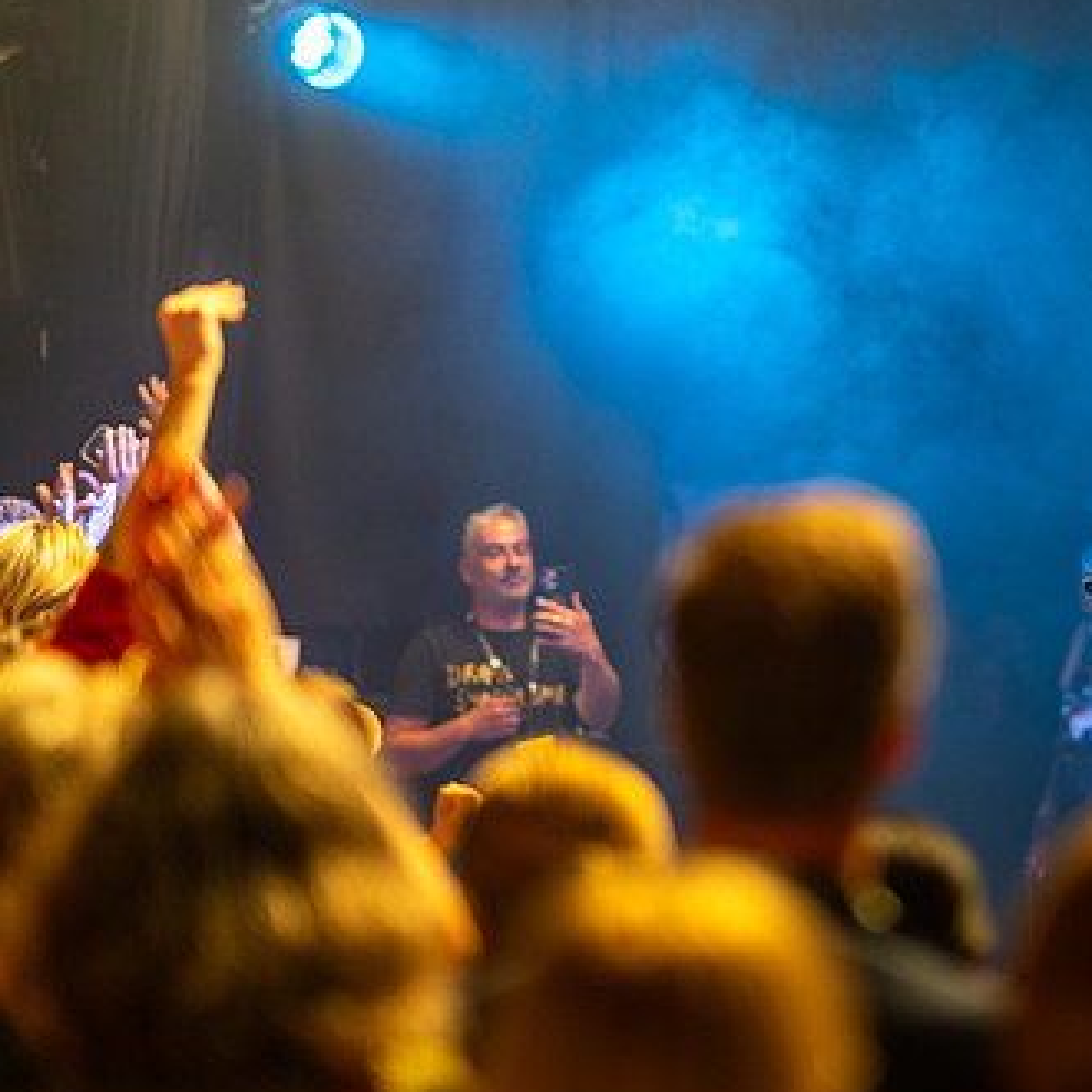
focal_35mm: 127
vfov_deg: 13.7
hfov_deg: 13.7
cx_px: 850
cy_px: 511
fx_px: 4533
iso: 320
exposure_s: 1/200
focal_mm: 85
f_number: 1.4
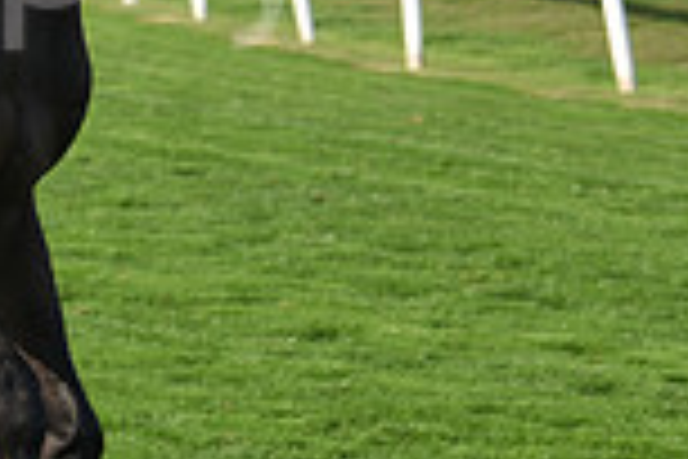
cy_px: -277
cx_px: -252
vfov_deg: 3.3
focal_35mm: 418
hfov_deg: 4.9
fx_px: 7988
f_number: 6.3
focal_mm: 110
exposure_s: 1/640
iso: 400
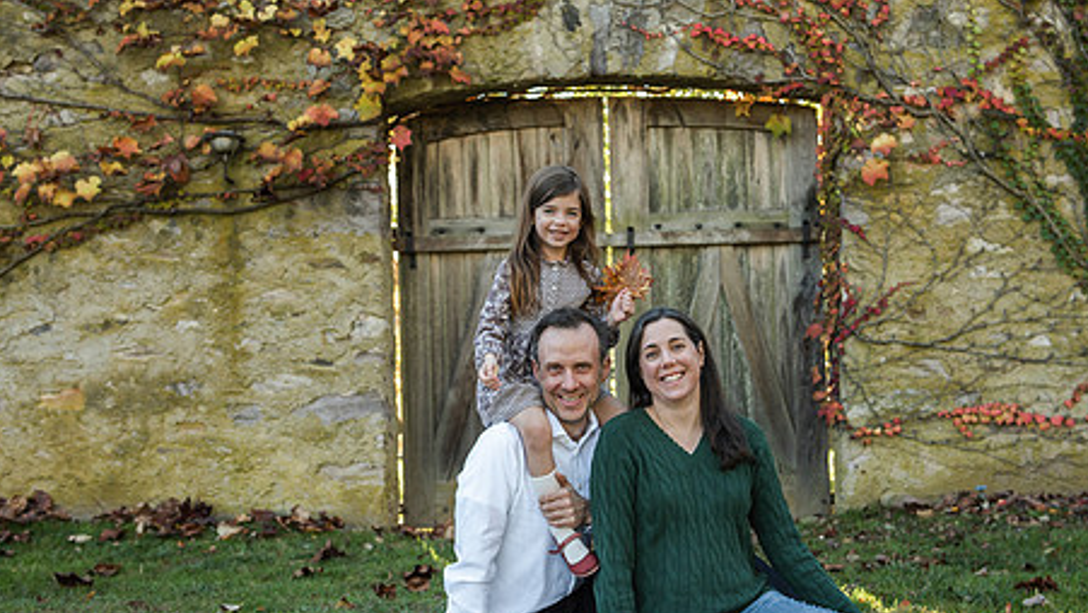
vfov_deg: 19.4
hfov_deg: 33.8
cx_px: 588
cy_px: 266
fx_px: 1789
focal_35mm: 62
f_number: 3.5
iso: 640
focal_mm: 44
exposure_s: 1/640
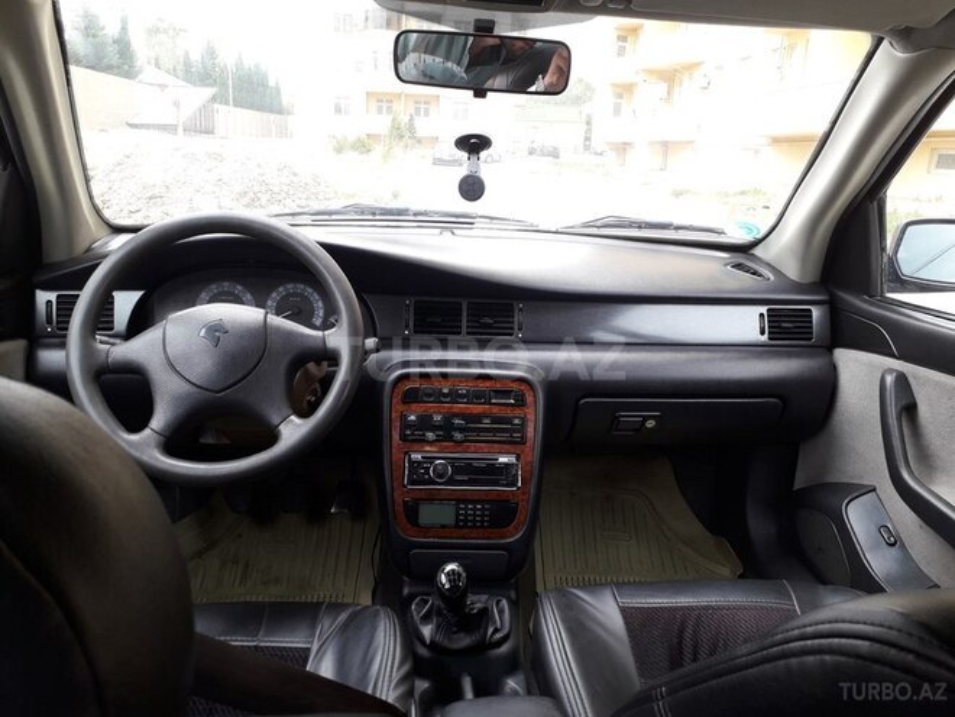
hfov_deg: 65.3
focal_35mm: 27
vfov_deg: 51.4
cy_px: 358
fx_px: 745
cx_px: 478
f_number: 1.9
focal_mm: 3.6
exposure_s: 1/110
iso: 40
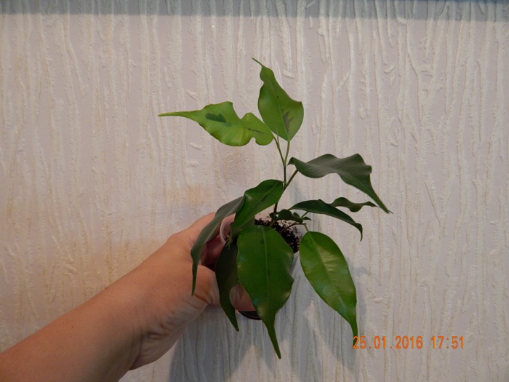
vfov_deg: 58.9
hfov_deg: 73.9
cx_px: 254
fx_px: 338
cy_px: 191
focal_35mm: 23
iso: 250
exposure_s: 1/30
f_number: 3
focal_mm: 4
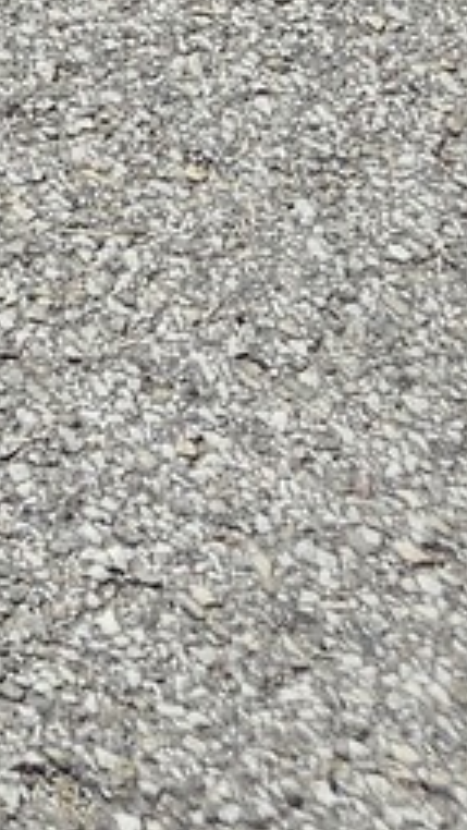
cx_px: -1457
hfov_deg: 6.2
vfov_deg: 11.5
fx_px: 3476
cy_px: -1098
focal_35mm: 158
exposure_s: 1/845
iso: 10
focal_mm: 6.3
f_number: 1.7
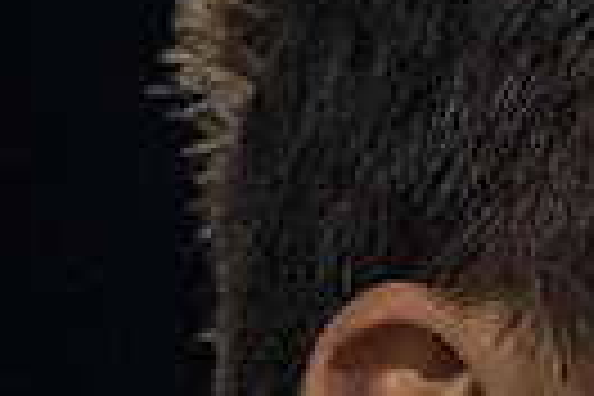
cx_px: 1264
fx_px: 3184
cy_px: 515
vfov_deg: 7.0
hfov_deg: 9.8
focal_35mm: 193
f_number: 4
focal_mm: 44
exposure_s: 1/500
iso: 3200
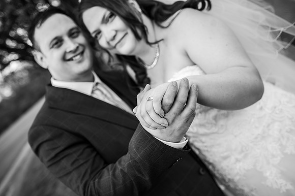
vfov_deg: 37.8
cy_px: 98
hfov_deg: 54.5
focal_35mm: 35
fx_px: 287
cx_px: 148
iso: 100
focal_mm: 35
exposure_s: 1/500
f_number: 2.8
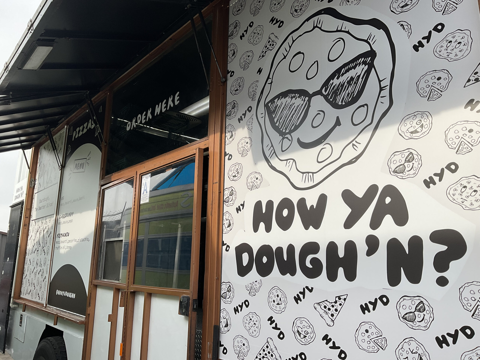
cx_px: 240
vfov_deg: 48.2
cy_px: 180
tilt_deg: +10.9
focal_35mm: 29
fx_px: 402
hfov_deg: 61.7
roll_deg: -0.3
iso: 16
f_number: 1.8
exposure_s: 1/912
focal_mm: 3
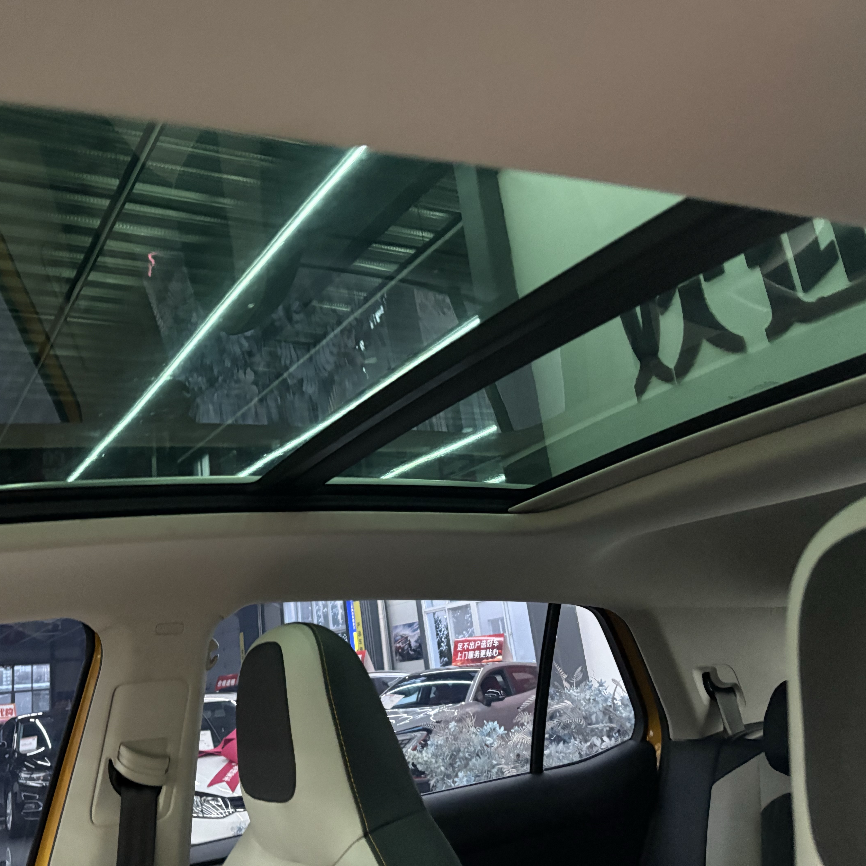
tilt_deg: +16.5
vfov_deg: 52.5
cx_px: 284
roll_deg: +4.2
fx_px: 877
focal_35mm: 31
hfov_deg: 51.5
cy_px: 430
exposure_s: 1/25
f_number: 1.6
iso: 640
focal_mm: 5.96
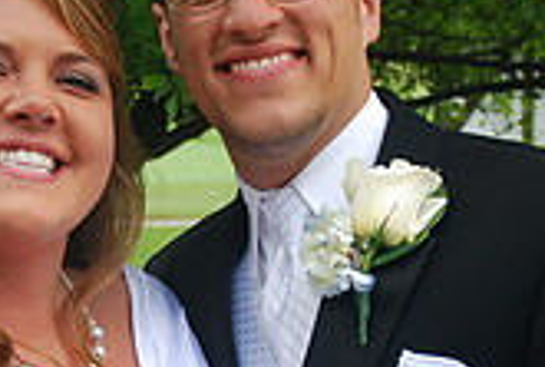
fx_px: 2080
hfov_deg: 14.9
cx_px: 132
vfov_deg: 10.1
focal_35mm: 137
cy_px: 223
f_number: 4
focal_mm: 26
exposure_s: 1/60
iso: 200
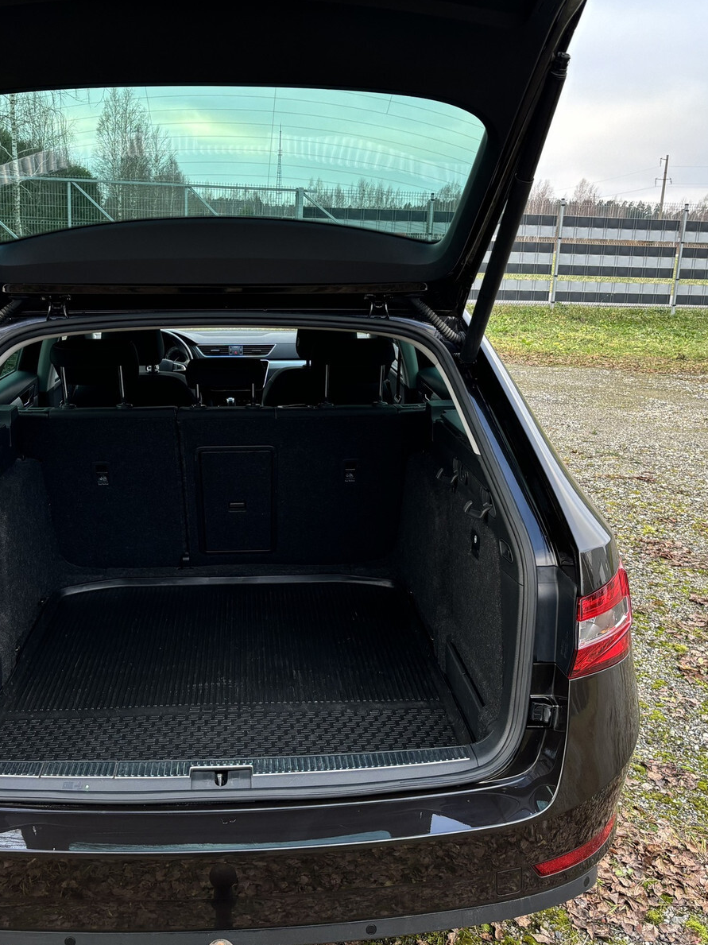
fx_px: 955
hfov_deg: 40.6
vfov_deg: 52.6
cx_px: 300
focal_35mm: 35
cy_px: 474
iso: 100
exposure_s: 1/121
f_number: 1.6
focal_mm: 5.96
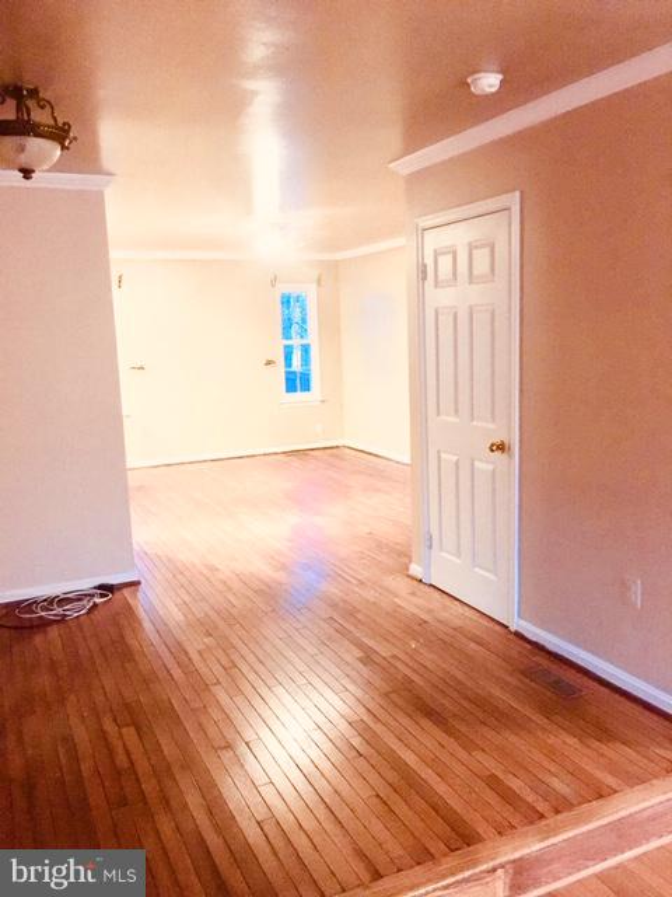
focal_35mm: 29
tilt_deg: -7.2
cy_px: 448
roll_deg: +2.7
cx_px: 336
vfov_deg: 61.7
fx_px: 751
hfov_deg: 48.2
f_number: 2.2
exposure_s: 1/15
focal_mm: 4.15
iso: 320
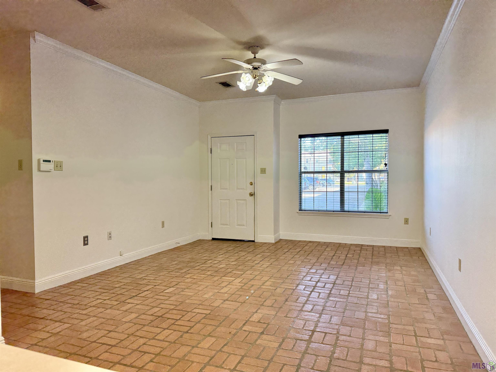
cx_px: 248
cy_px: 186
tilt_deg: -1.8
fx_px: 344
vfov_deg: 56.8
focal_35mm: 24
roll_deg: +0.0
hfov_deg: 71.6
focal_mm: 6.76
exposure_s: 1/120
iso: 250
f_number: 1.78
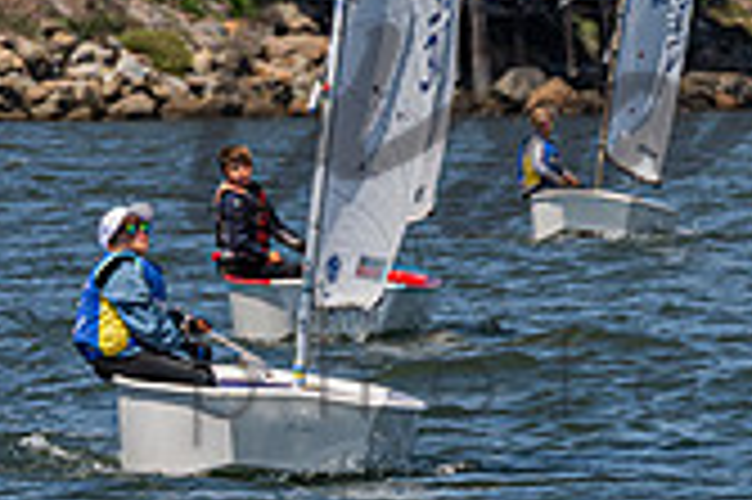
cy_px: 208
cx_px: 1196
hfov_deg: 3.4
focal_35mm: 599
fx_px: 12500
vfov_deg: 2.3
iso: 250
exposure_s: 1/1000
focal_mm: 140
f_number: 7.1
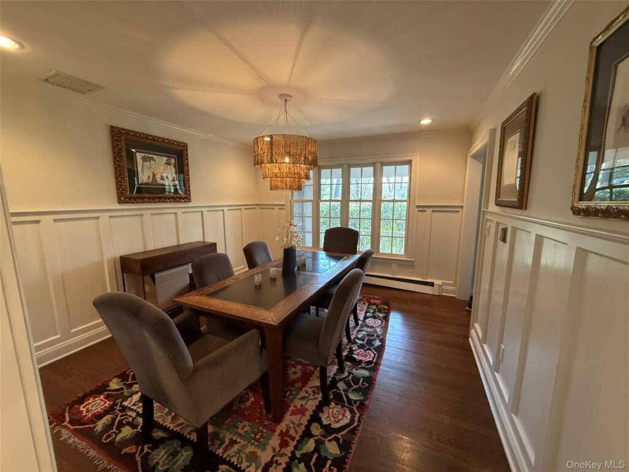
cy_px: 236
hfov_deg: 102.1
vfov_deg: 85.7
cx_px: 314
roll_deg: +0.1
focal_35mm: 14
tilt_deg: -8.5
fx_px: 254
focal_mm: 2.22
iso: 500
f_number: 2.2
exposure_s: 1/120
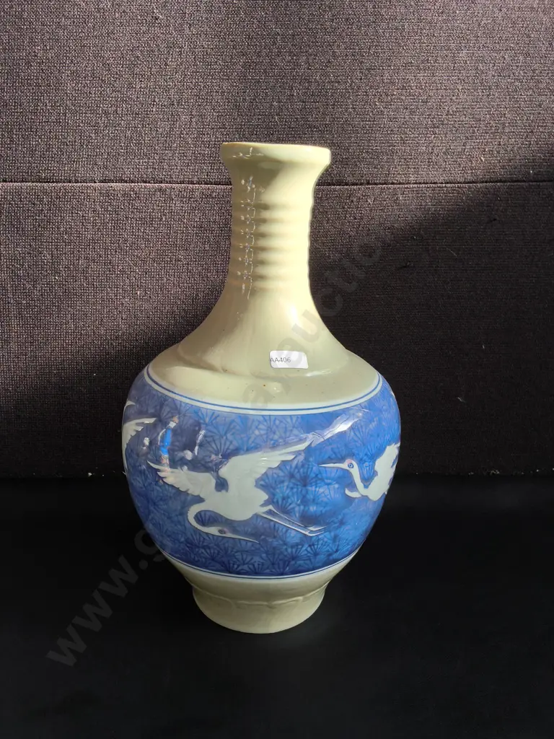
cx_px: 277
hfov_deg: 51.4
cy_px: 370
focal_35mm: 27
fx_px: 576
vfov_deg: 65.3
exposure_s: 1/335
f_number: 2
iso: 32
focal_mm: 2.87
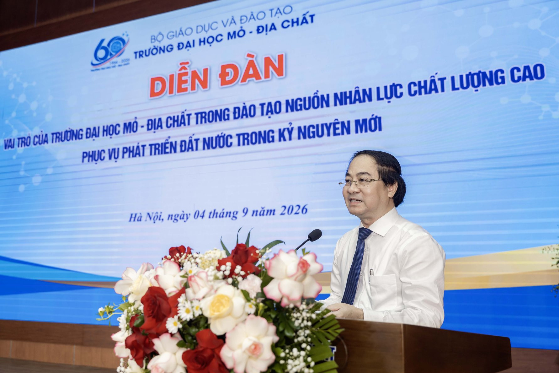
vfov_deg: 42.3
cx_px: 280
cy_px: 186
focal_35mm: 31
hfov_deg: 60.3
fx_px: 481
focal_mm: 31
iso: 1000
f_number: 3.5
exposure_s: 1/160
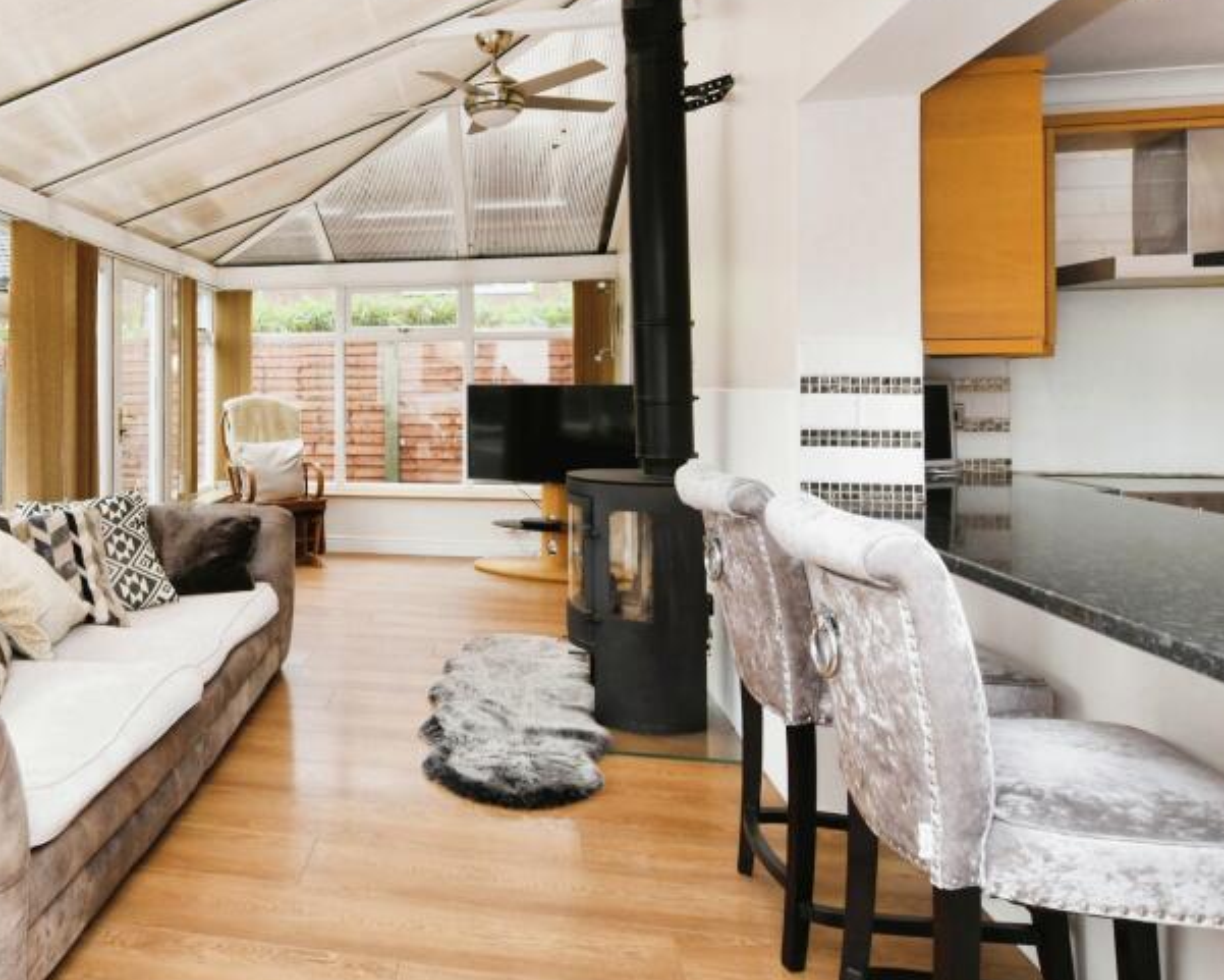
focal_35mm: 24
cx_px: 312
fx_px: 870
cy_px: 470
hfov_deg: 66.1
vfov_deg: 58.8
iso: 400
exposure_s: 1/80
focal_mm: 15
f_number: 10
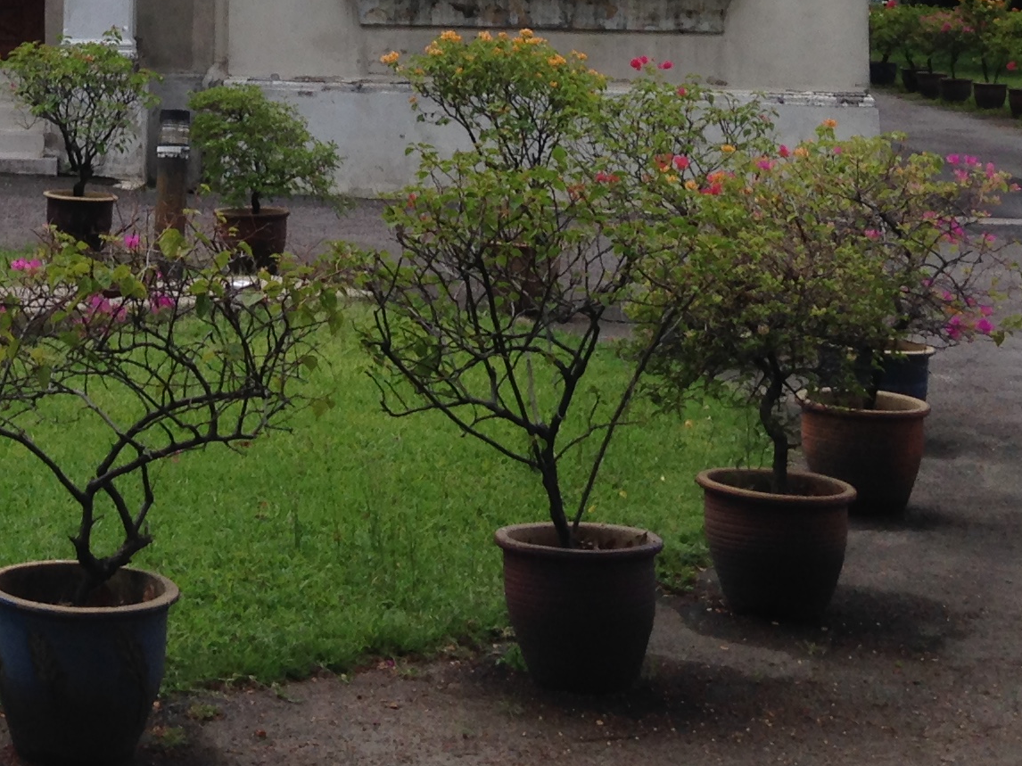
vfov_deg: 14.9
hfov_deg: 20.1
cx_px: -29
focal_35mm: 94
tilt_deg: +4.3
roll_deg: -0.9
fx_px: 2775
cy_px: -286
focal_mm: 4.12
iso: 50
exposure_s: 1/763
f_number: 2.4
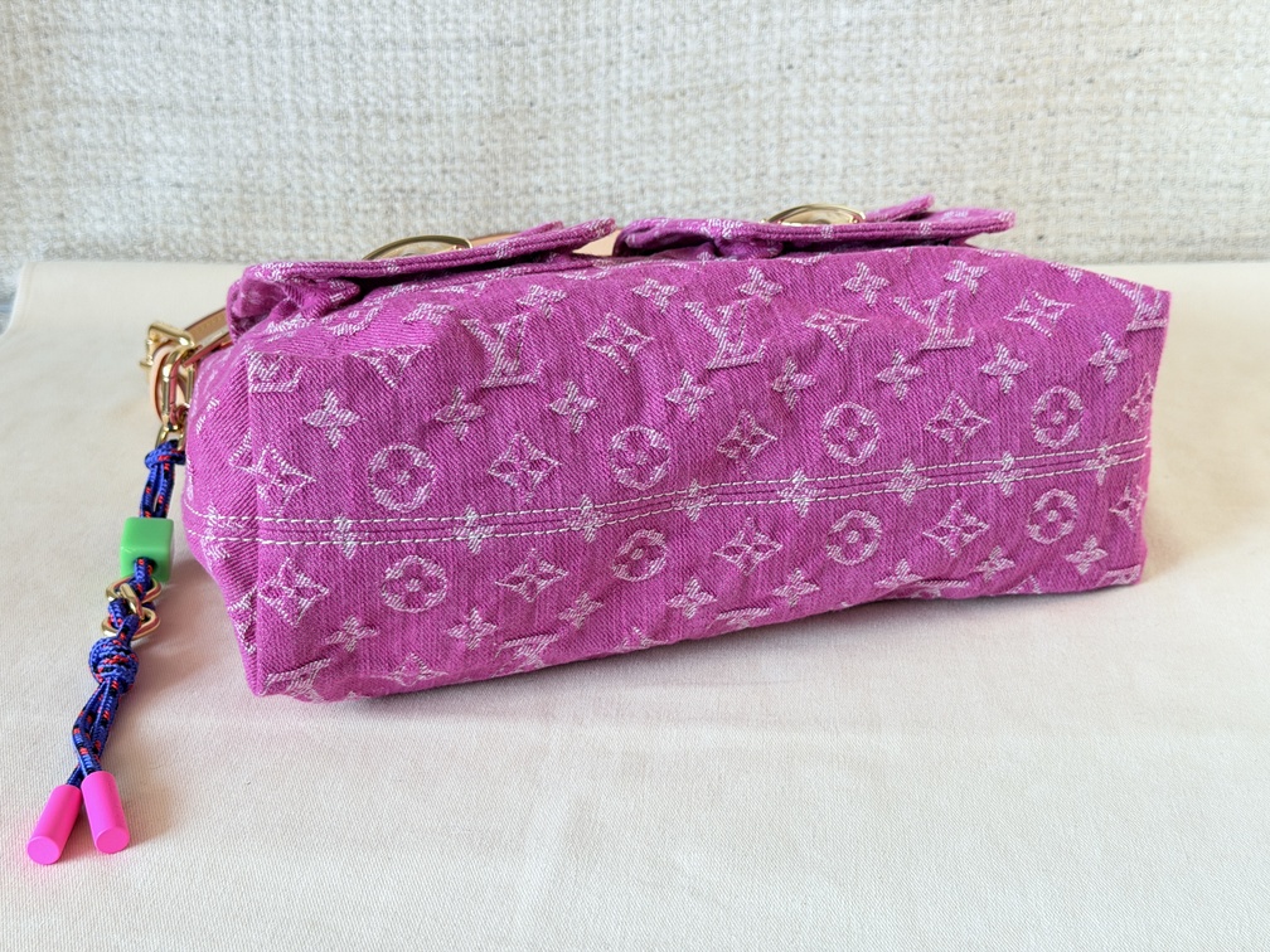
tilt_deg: -23.6
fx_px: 1761
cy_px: 476
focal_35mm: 48
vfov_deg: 30.3
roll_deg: +1.4
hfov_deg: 39.7
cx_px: 635
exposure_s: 1/74
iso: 80
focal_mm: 6.76
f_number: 1.78
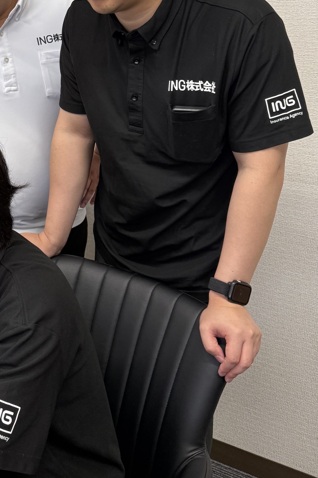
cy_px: 89
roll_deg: -2.2
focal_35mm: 47
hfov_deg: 26.7
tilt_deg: -7.1
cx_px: -18
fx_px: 623
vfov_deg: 40.1
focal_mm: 6.76
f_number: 1.78
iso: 160
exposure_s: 1/121
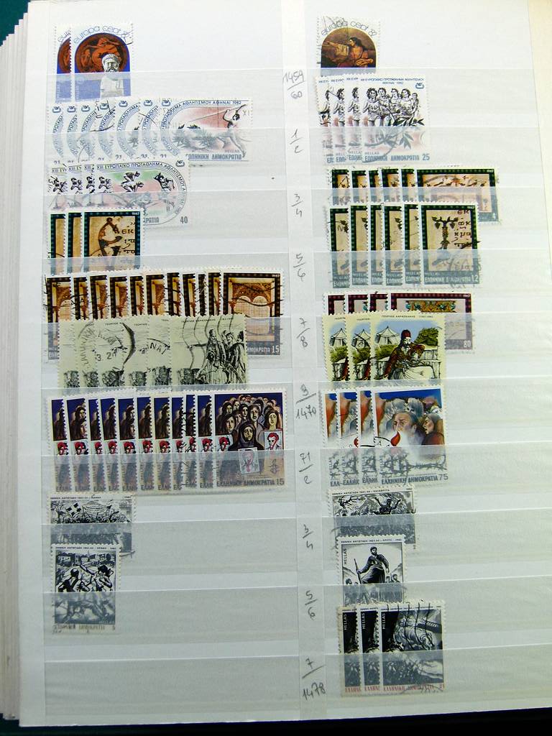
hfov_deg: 46.8
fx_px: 638
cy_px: 368
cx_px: 276
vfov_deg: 60.0
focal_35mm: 30
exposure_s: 1/125
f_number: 4
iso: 100
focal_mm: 5.3
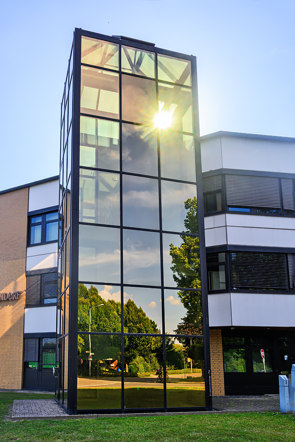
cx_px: 148
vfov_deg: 63.2
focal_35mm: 29
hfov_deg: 44.6
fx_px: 359
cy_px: 221
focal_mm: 19.5
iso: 200
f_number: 8
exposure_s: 1/500
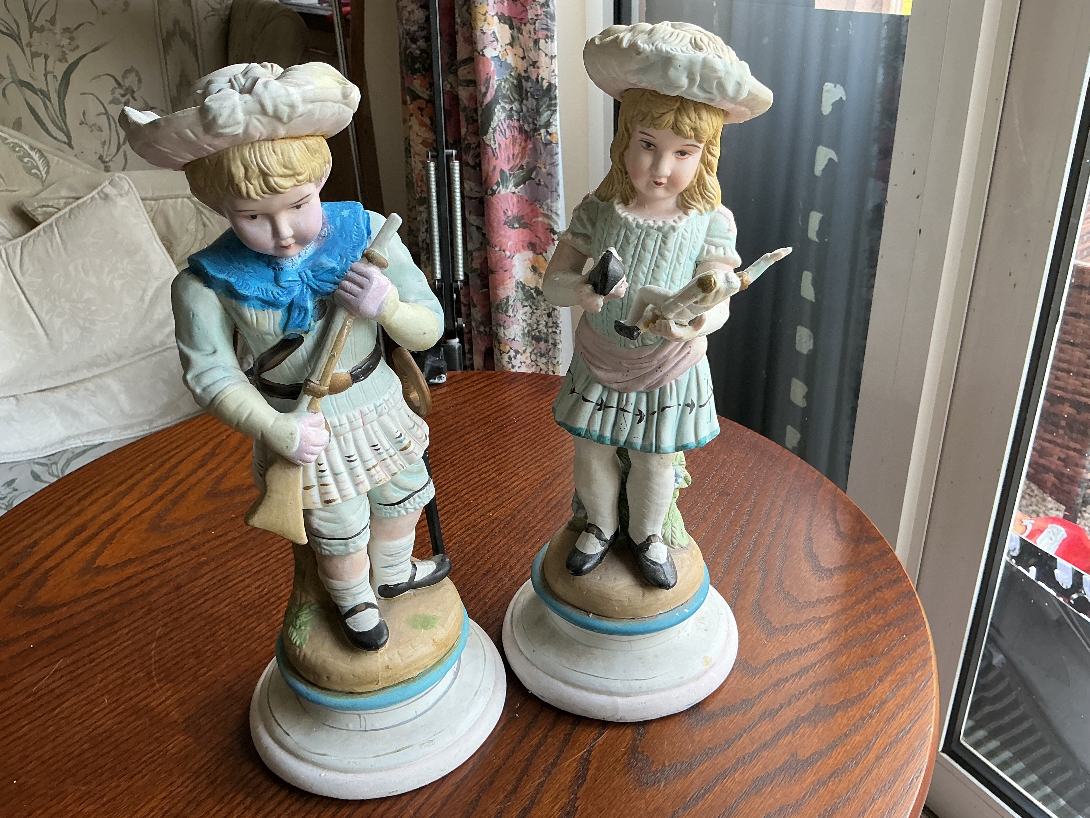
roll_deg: +1.3
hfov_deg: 61.7
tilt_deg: -27.7
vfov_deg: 48.2
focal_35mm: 29
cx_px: 545
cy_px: 409
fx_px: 913
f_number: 1.8
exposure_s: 1/60
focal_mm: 3
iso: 50
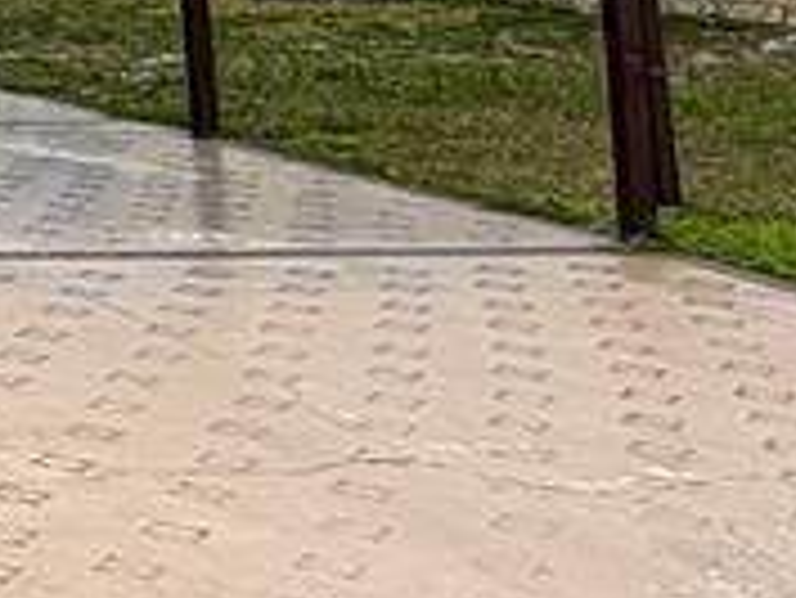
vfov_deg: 13.0
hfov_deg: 13.3
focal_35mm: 104
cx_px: -1174
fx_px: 2393
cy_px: -463
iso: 32
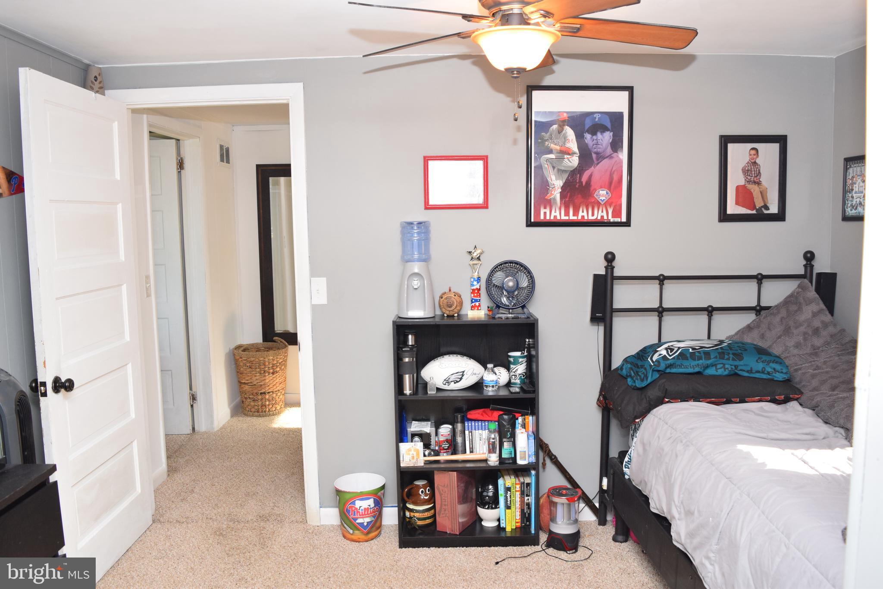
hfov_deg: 67.4
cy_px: 294
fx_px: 662
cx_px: 442
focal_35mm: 27
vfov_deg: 47.9
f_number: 5
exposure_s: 1/100
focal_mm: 18
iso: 800
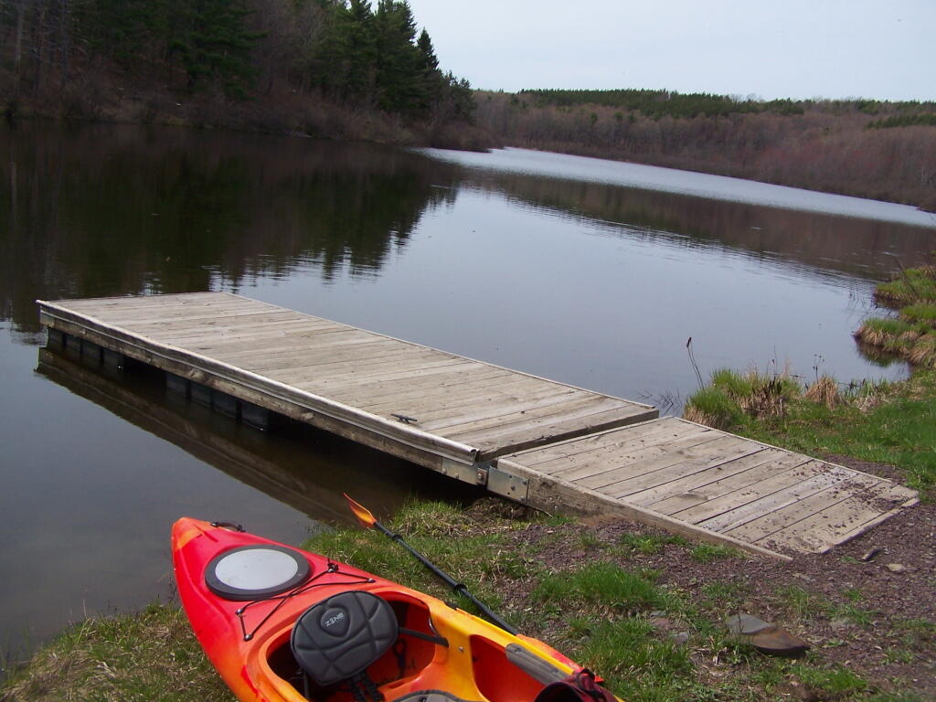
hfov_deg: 49.0
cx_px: 468
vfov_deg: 37.7
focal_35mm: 38
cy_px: 351
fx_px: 1028
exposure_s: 1/1000
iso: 80
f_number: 4
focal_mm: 6.3
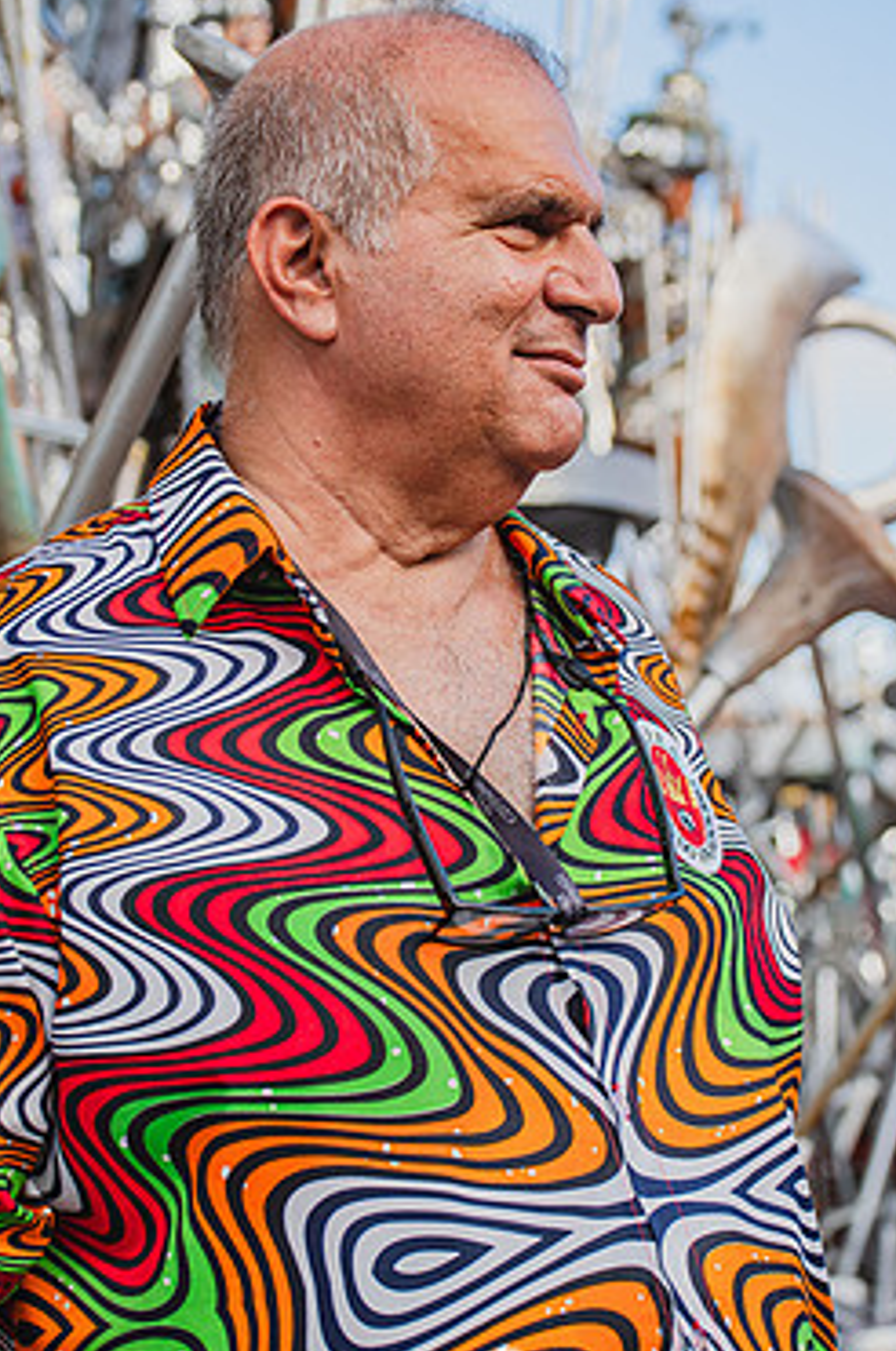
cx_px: 501
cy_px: 615
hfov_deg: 16.0
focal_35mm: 85
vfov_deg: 23.9
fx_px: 3185
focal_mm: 70
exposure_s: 1/1600
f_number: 5.6
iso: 400
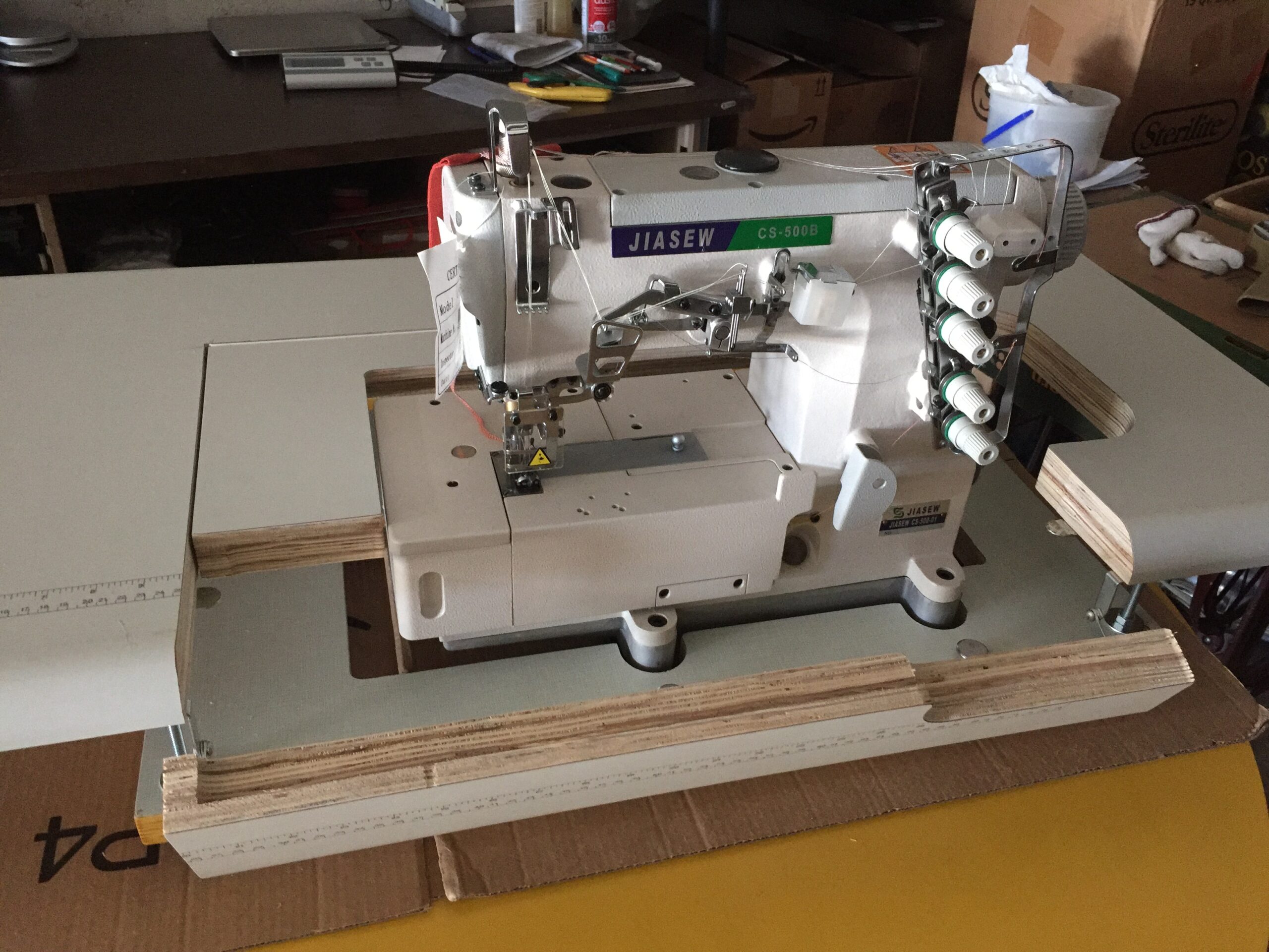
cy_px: 476
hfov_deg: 61.7
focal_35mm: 29
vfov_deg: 48.2
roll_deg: -5.0
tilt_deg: -35.2
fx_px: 1063
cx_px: 634
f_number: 2.2
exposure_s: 1/15
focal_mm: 4.15
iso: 320
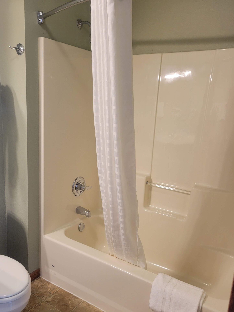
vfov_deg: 58.3
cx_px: 99
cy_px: 168
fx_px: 279
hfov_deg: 45.3
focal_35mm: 31
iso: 160
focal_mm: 5.4
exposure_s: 1/40
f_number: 1.8
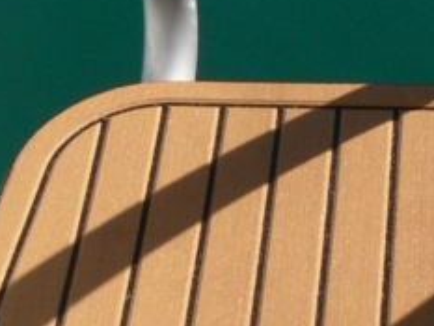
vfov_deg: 9.4
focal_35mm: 157
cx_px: 399
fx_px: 1969
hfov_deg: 12.5
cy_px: 46
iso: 80
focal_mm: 7.4
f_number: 5.6
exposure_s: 1/400
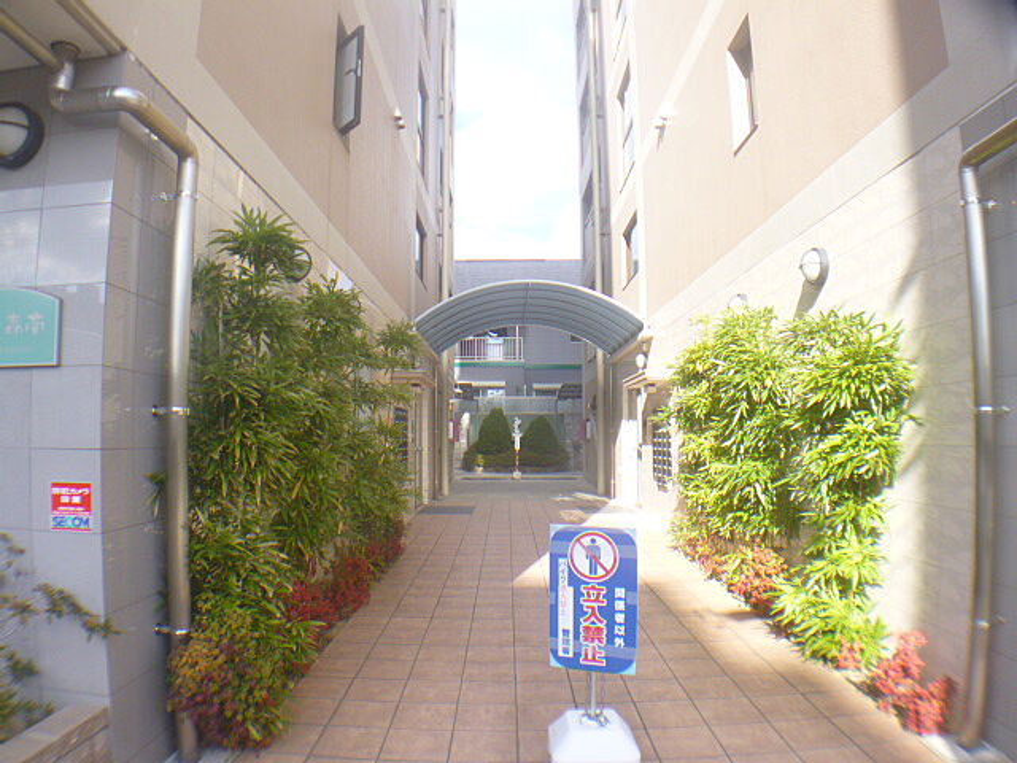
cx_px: 508
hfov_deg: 56.8
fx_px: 940
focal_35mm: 32
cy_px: 382
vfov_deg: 44.2
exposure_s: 1/250
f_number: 2.9
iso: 100
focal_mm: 5.7
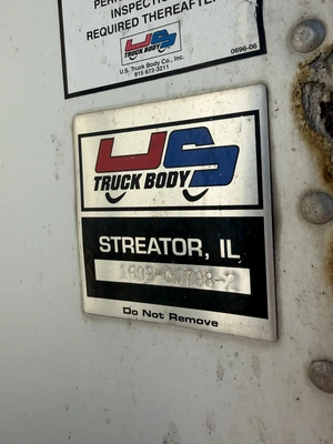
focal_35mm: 24
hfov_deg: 56.8
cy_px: 222
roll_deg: +1.6
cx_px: 166
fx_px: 308
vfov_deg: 71.6
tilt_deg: -2.9
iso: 20
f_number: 2.2
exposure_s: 1/777
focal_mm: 2.22
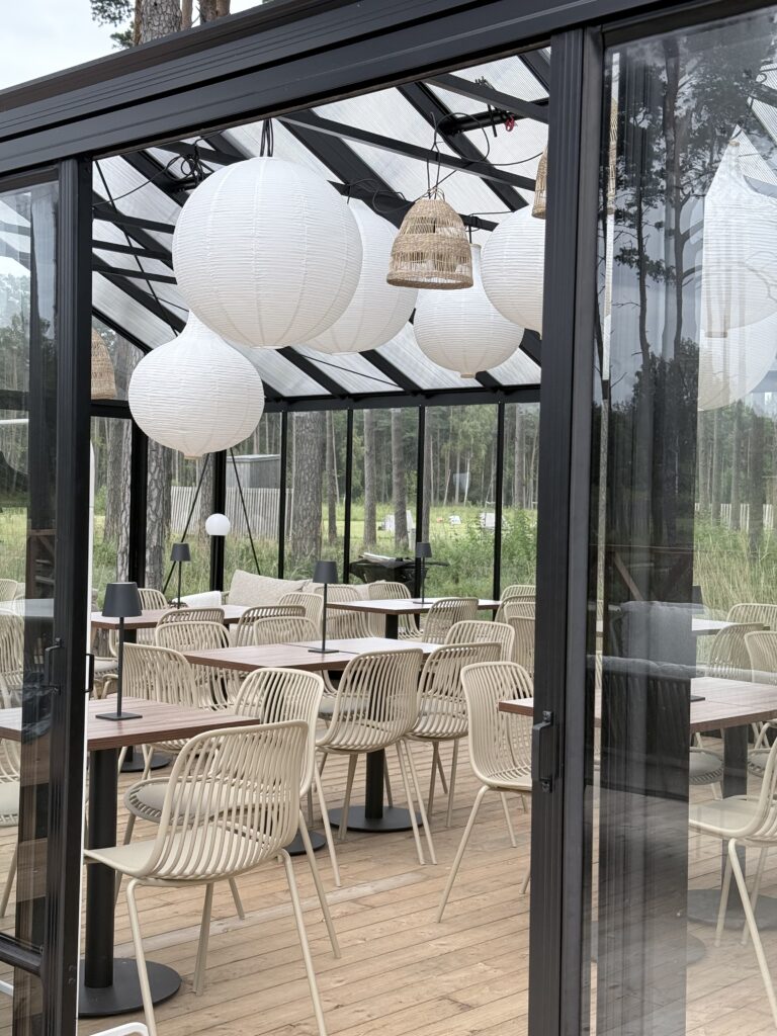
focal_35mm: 48
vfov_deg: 39.7
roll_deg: -1.9
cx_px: 388
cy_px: 518
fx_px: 1437
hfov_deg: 30.3
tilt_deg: -0.8
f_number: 1.78
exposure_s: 1/418
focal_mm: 6.76
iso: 80
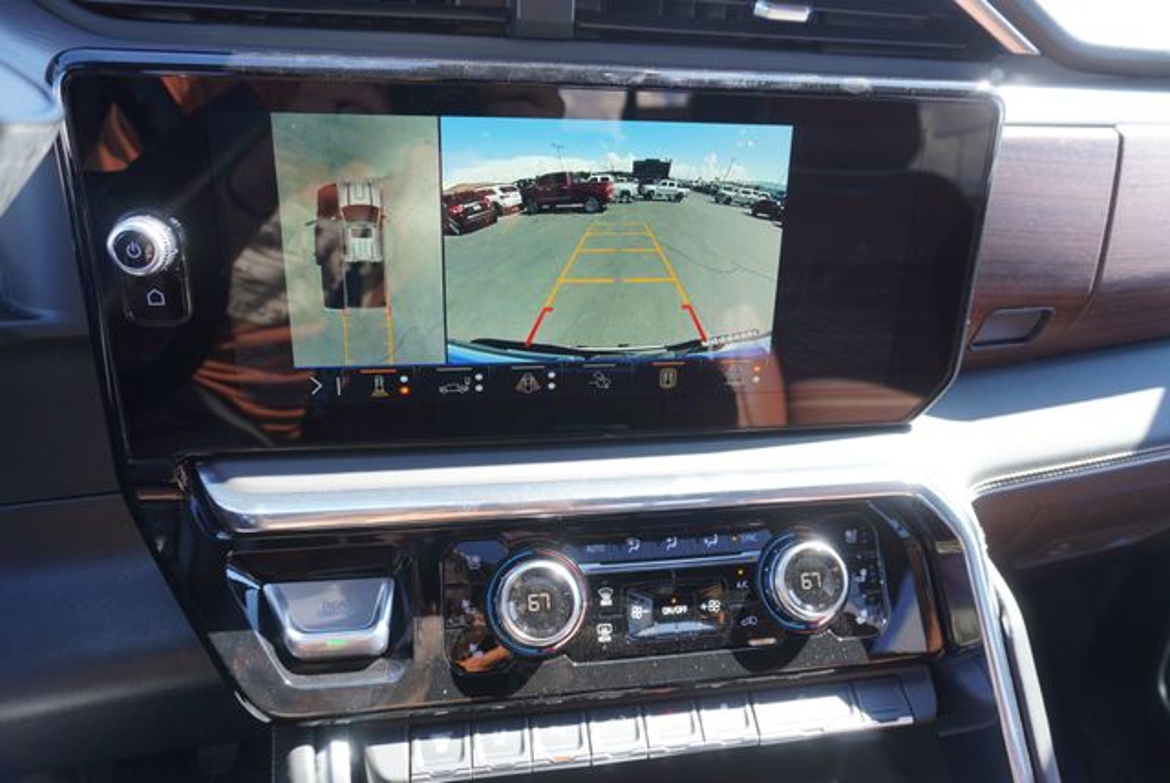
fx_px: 781
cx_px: 585
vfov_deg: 53.2
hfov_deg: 73.7
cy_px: 392
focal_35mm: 24
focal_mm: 16
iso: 125
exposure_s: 1/60
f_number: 4
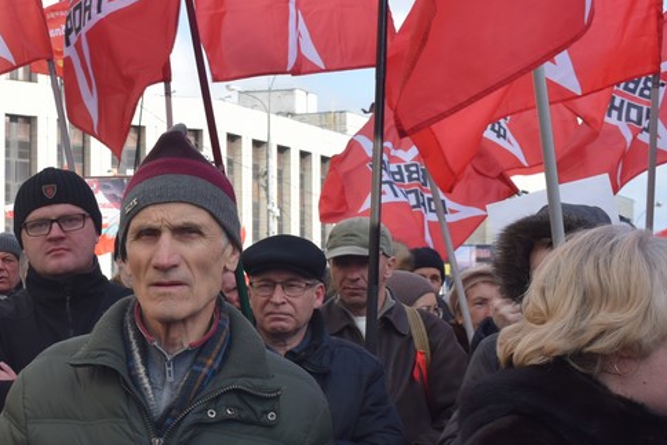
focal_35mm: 107
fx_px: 1983
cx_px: -22
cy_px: 285
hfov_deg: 18.5
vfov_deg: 12.8
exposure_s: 1/320
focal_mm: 30
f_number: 9
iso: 200
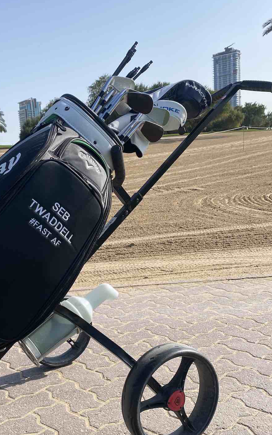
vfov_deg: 50.0
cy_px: 267
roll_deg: +5.8
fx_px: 463
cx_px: 64
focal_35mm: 39
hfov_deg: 32.1
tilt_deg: -10.1
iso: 32
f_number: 1.8
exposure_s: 1/2967
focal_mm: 4.25
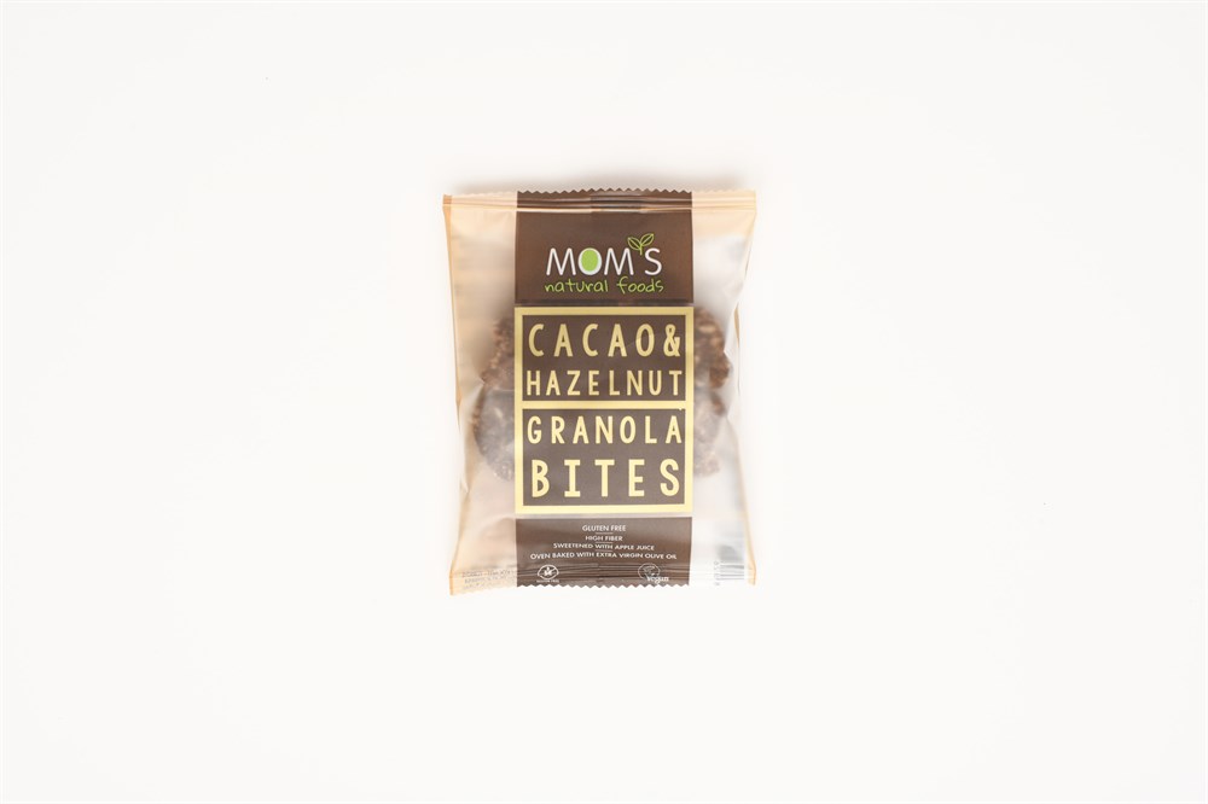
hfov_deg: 39.6
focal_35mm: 50
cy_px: 402
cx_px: 604
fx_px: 1677
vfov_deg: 27.0
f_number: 11
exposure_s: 1/125
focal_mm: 50
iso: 64
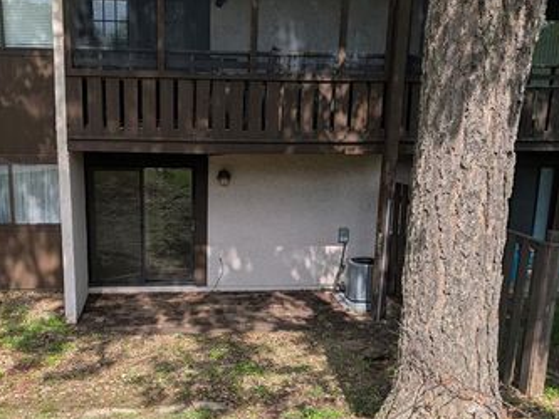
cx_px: 200
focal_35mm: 36
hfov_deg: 50.7
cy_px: 271
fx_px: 582
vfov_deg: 39.3
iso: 19
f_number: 1.68
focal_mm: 6.9
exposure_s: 1/602
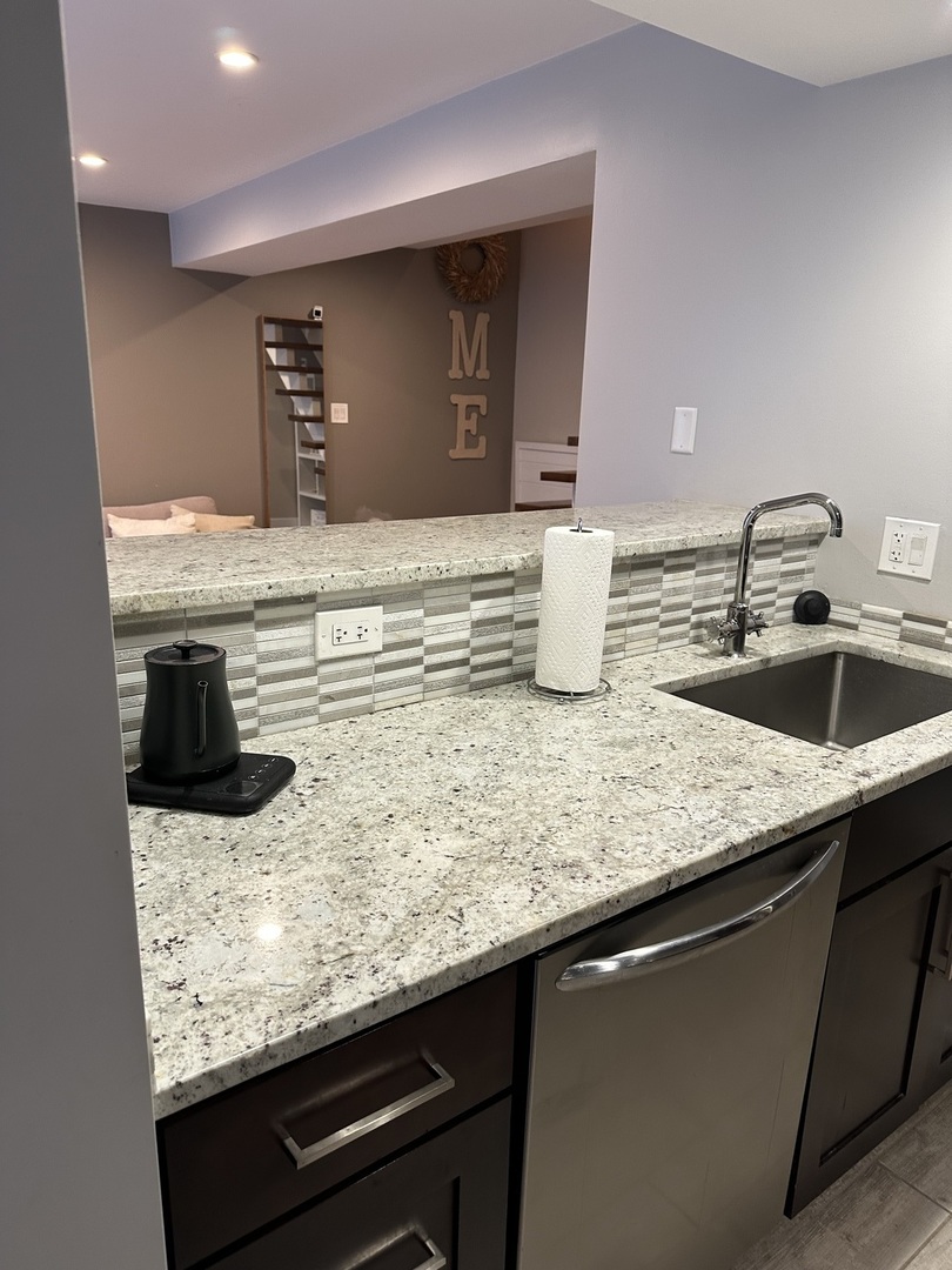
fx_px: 880
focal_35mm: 24
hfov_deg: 56.8
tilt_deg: -16.5
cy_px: 635
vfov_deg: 71.6
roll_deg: -1.0
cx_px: 476
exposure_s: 1/60
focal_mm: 6.86
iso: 160
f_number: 1.78
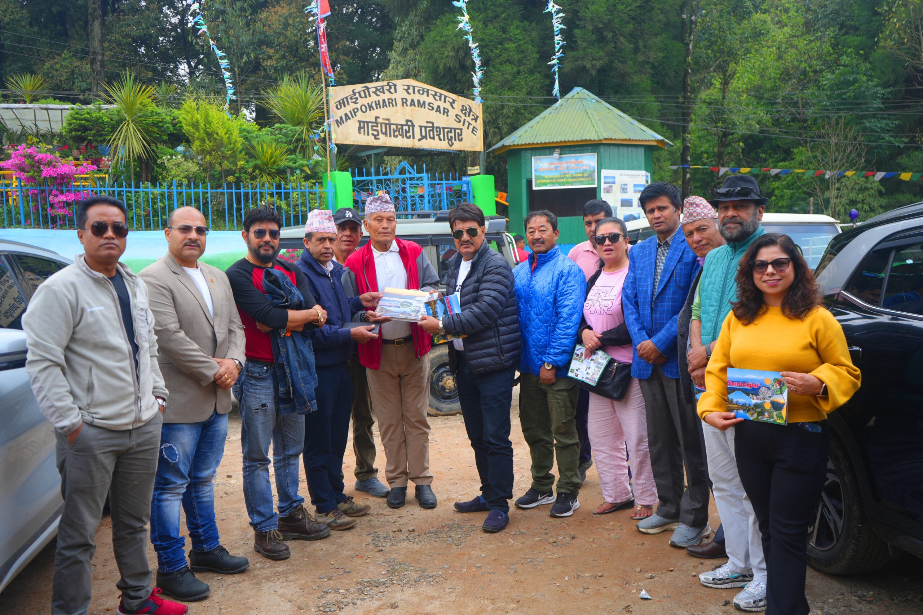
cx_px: 462
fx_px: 820
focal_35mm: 32
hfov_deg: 58.7
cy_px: 308
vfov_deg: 41.1
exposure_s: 1/250
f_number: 4
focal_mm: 32
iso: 100
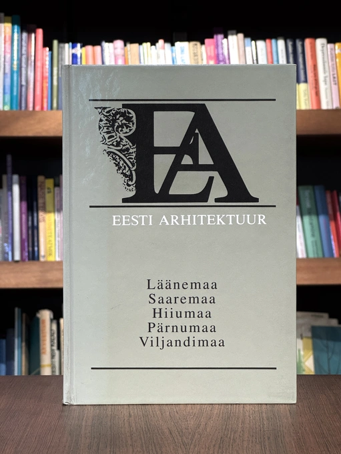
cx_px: 170
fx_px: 1011
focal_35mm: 77
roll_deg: +0.1
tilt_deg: -0.8
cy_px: 227
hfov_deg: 19.1
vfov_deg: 25.3
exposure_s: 1/99
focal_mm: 9
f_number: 2.8
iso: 160
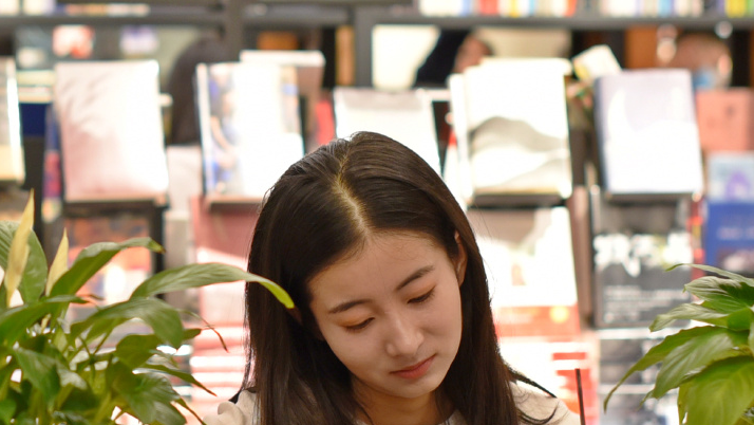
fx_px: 1760
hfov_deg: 24.2
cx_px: 384
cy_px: 287
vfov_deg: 13.7
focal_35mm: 88
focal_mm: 50
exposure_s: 1/125
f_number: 2.8
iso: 640
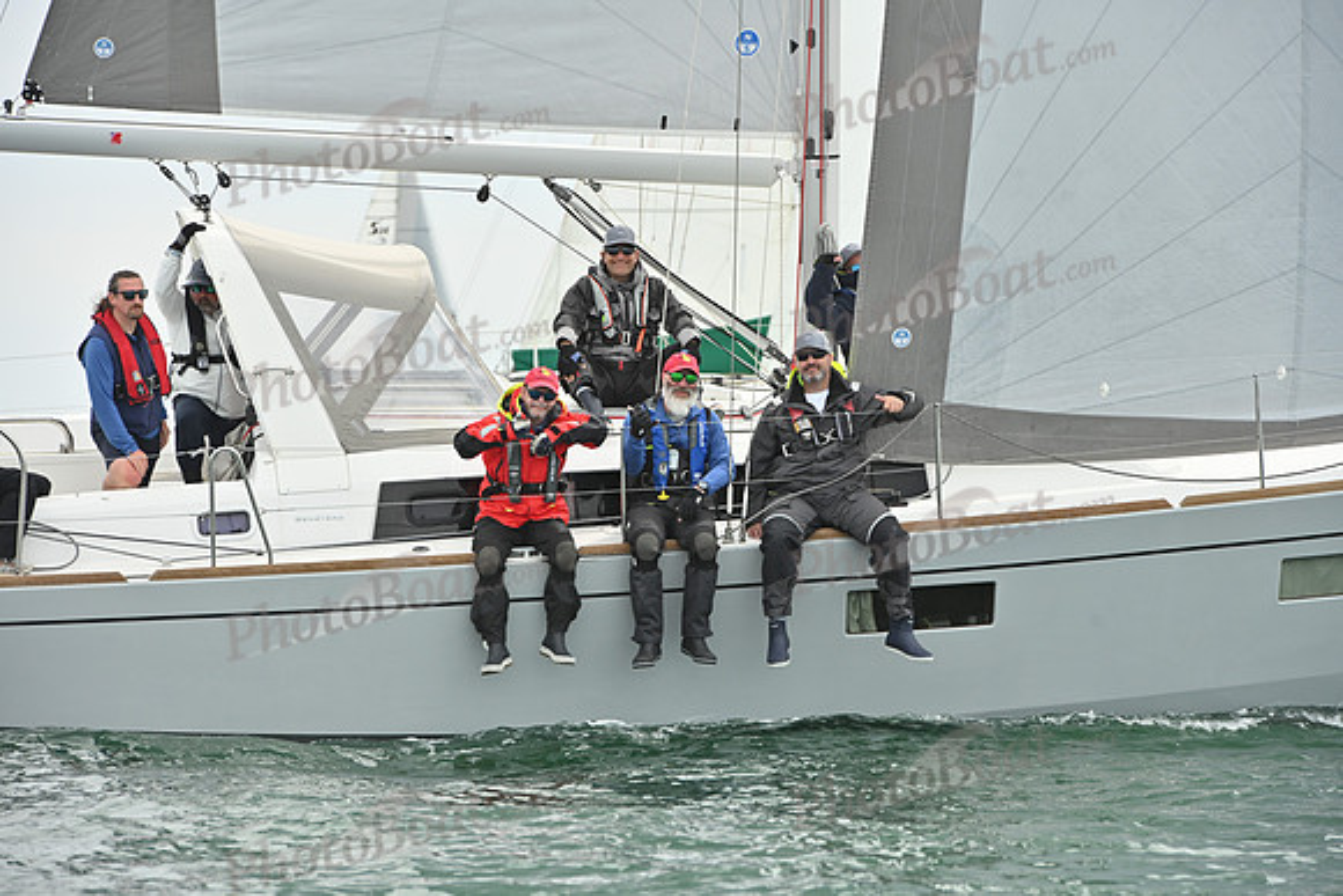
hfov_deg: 10.3
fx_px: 7463
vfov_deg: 6.9
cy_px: 448
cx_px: 672
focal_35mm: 200
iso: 320
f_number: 9
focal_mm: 200
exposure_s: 1/800
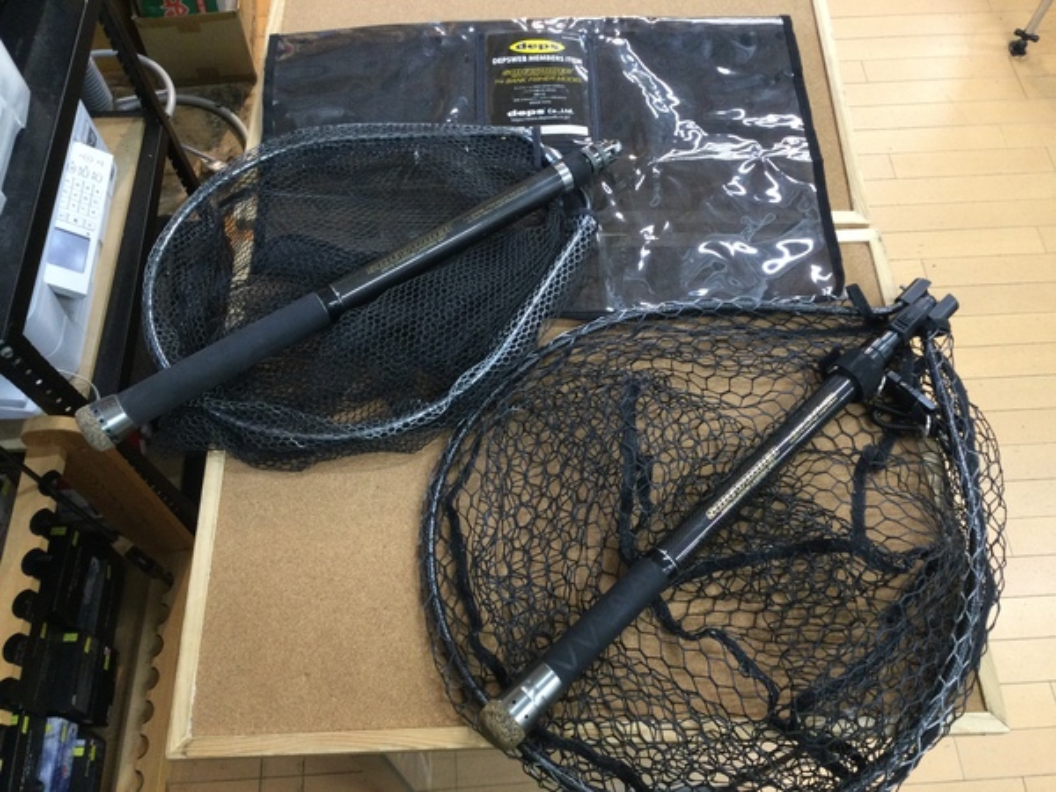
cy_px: 396
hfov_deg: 58.4
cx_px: 528
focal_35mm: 31
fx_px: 946
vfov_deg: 45.4
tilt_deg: -62.7
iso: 100
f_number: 2.4
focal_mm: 3.3
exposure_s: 1/30
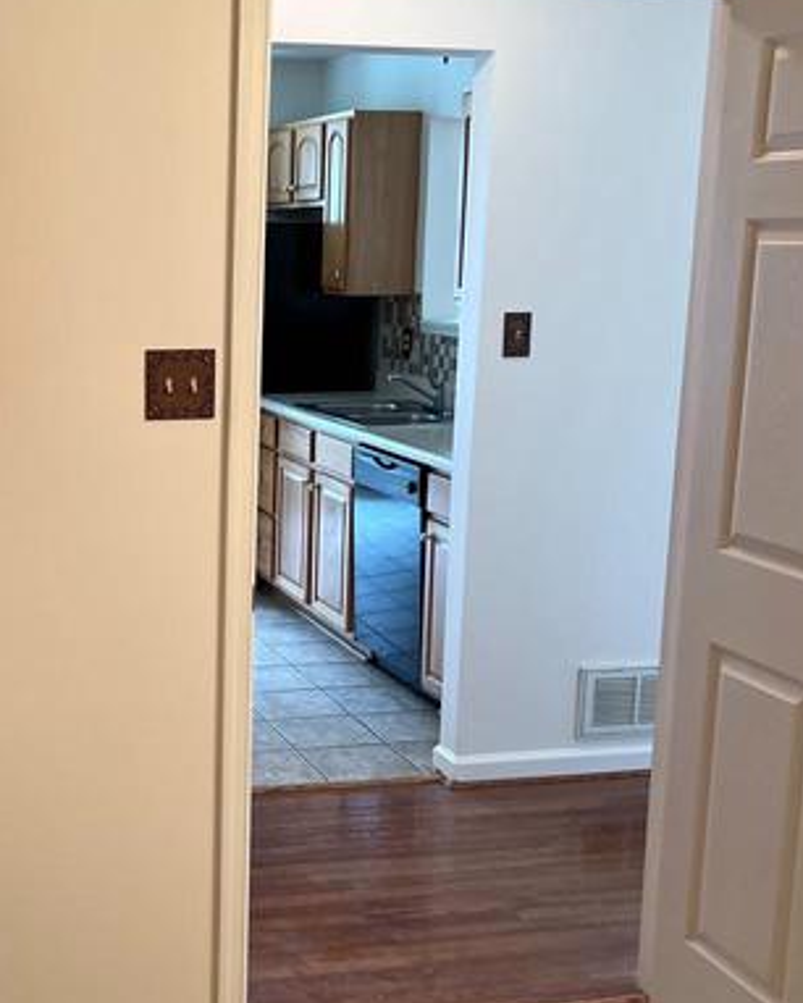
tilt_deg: -9.5
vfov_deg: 36.6
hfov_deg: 28.8
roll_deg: +0.0
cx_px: 118
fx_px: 1514
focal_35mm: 51
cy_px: 512
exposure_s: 1/120
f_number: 1.5
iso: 125
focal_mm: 5.7
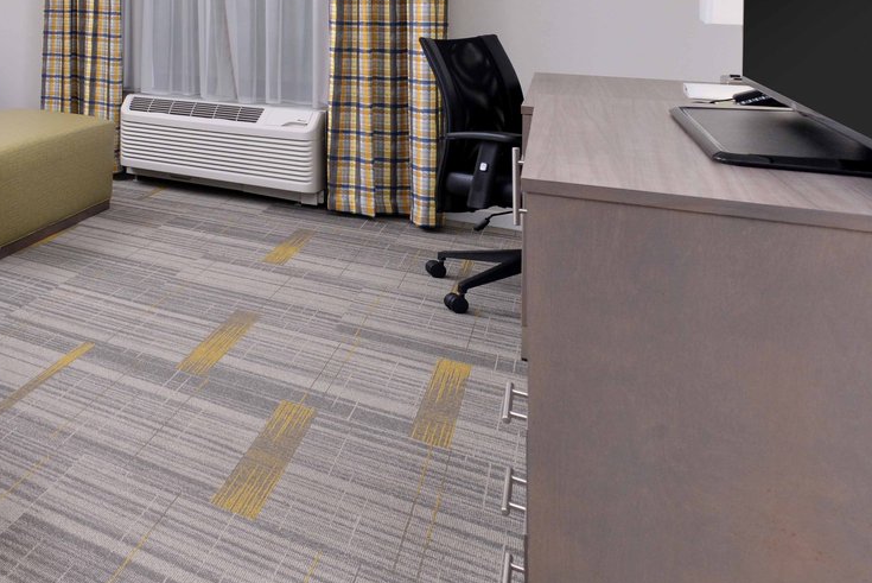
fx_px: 824
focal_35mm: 34
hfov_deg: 42.1
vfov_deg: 34.9
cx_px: -117
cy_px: -14
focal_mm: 14
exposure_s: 1/160
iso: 400
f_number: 10
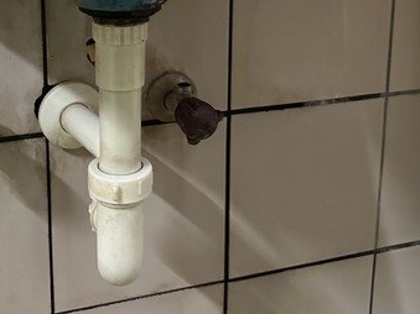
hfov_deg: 36.9
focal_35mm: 51
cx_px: 125
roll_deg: +0.8
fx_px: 619
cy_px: 22
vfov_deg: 27.4
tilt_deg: -11.4
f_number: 1.78
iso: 1000
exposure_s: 1/30
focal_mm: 6.86
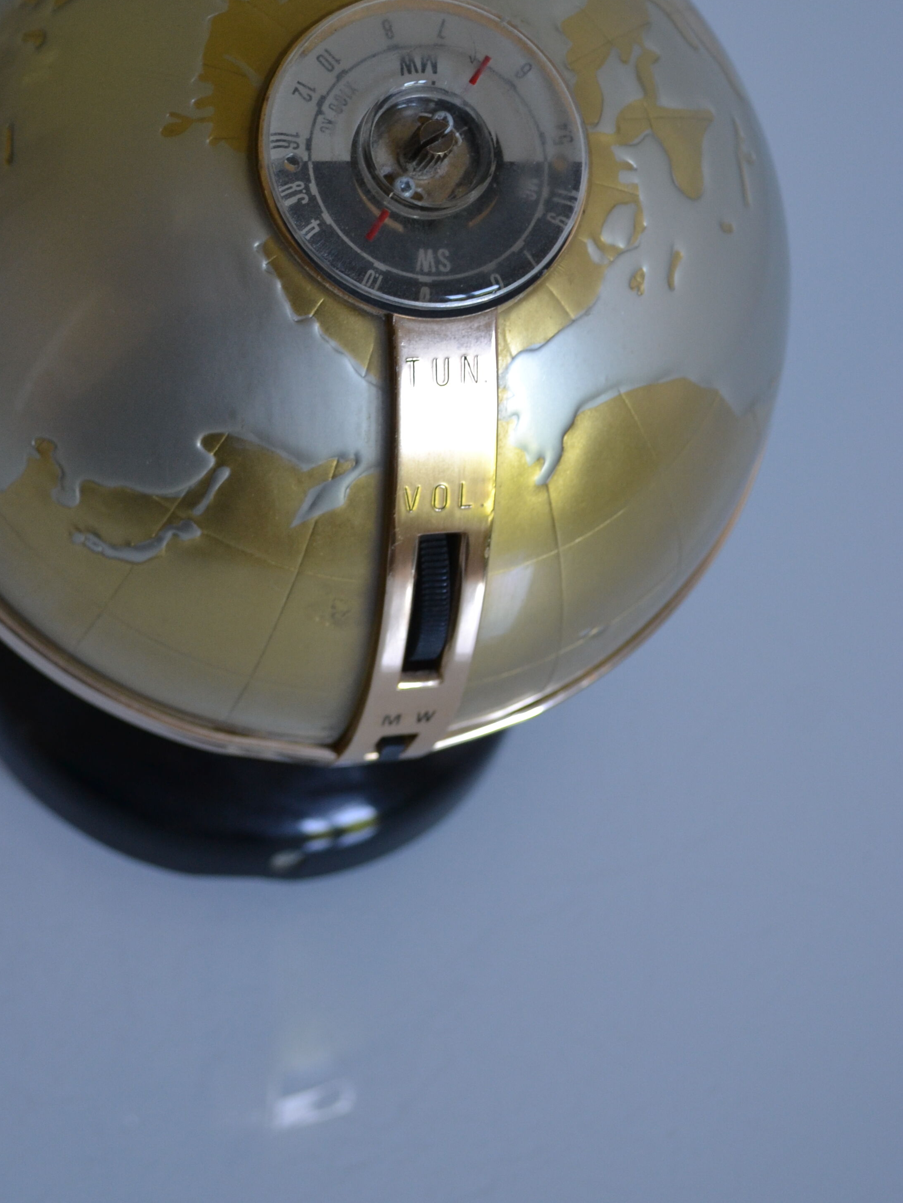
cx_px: 337
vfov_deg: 24.9
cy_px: 390
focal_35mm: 78
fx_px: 2713
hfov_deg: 18.9
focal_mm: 34
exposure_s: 1/50
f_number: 5
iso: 400
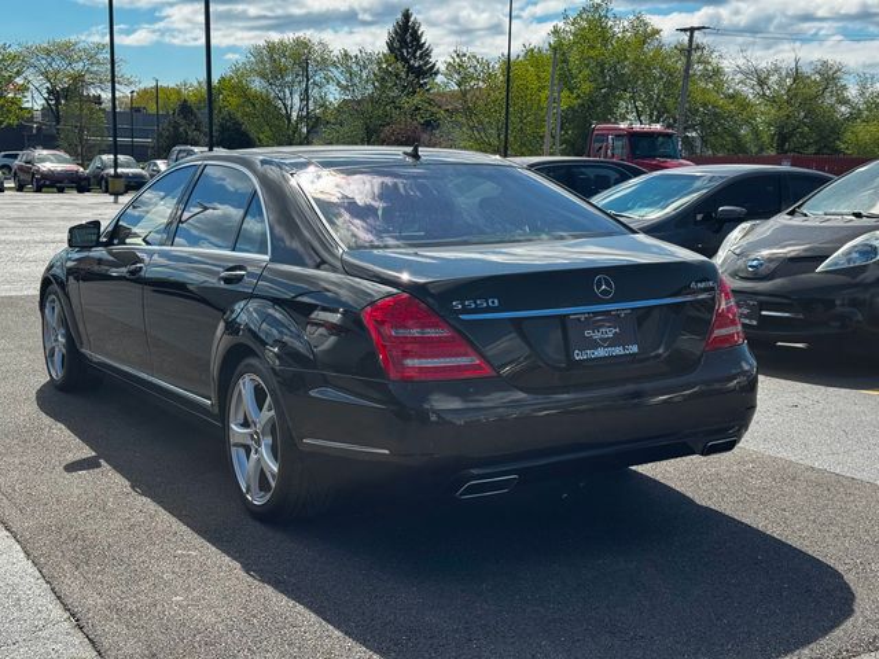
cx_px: 440
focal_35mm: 48
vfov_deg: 30.3
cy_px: 330
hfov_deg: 39.7
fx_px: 1219
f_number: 1.78
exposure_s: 1/3817
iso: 64
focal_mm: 6.76
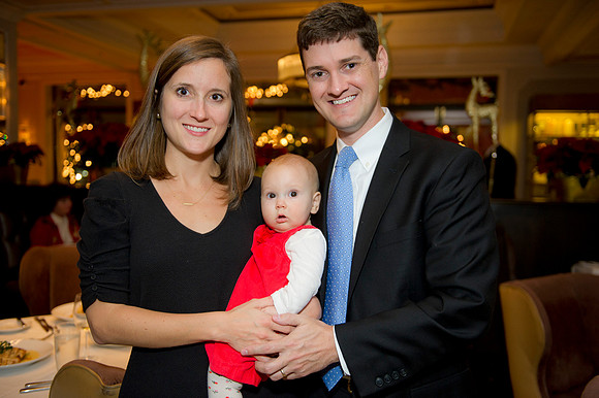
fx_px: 565
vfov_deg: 38.8
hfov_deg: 55.8
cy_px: 199
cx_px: 300
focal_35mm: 34
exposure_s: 1/60
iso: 800
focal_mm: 34
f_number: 2.8
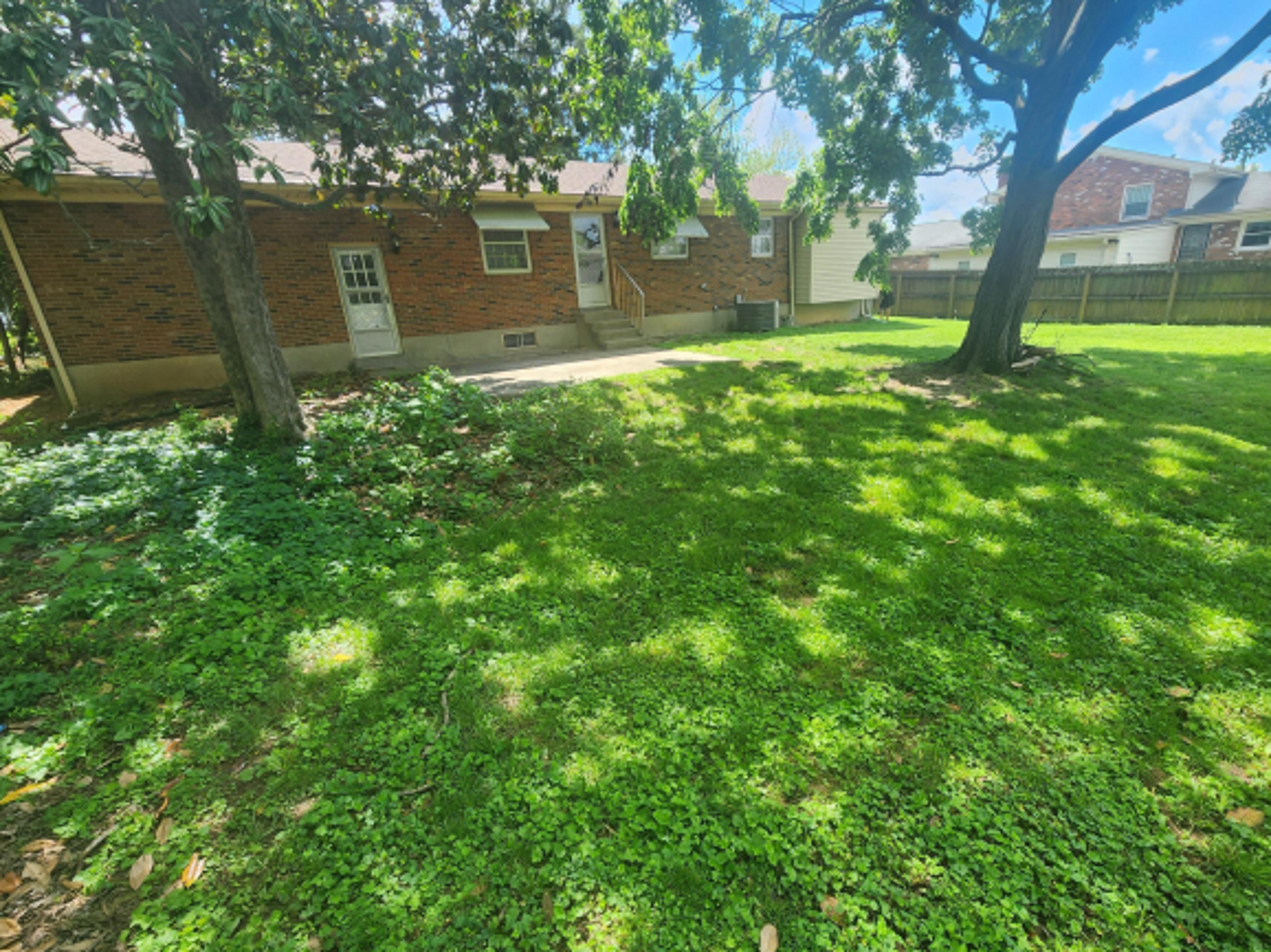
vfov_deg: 81.5
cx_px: 678
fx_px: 551
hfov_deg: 98.0
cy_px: 519
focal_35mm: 15
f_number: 2.2
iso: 50
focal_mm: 2.2
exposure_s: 1/390
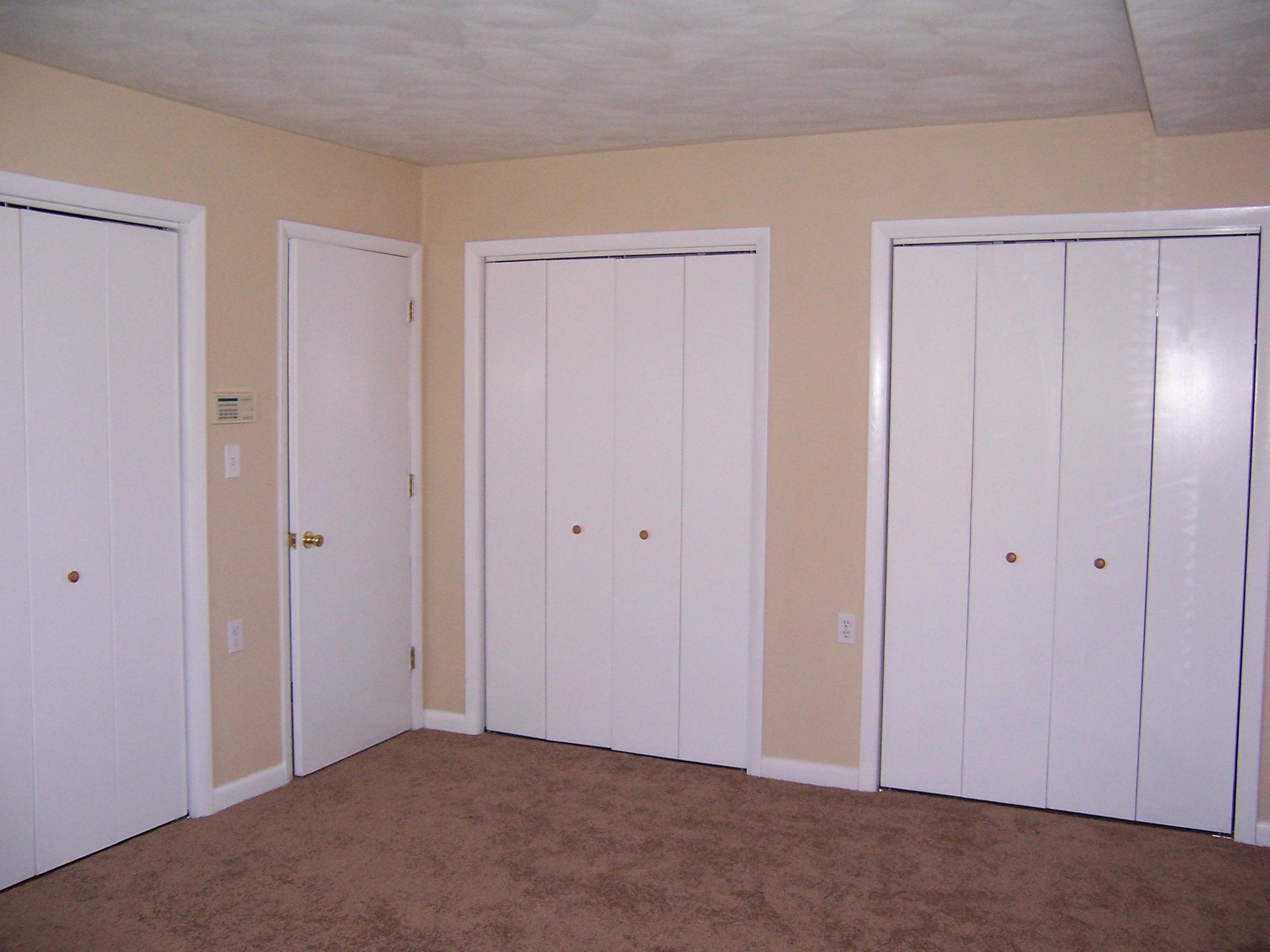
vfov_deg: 42.9
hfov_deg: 55.4
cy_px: 476
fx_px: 1211
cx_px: 635
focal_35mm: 33
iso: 140
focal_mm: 5.5
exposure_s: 1/60
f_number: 2.8
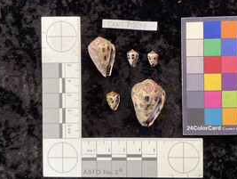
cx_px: 132
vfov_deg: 37.8
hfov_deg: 48.8
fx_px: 261
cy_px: 81
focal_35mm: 38
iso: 80
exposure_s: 1/60
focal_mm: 3
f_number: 1.8
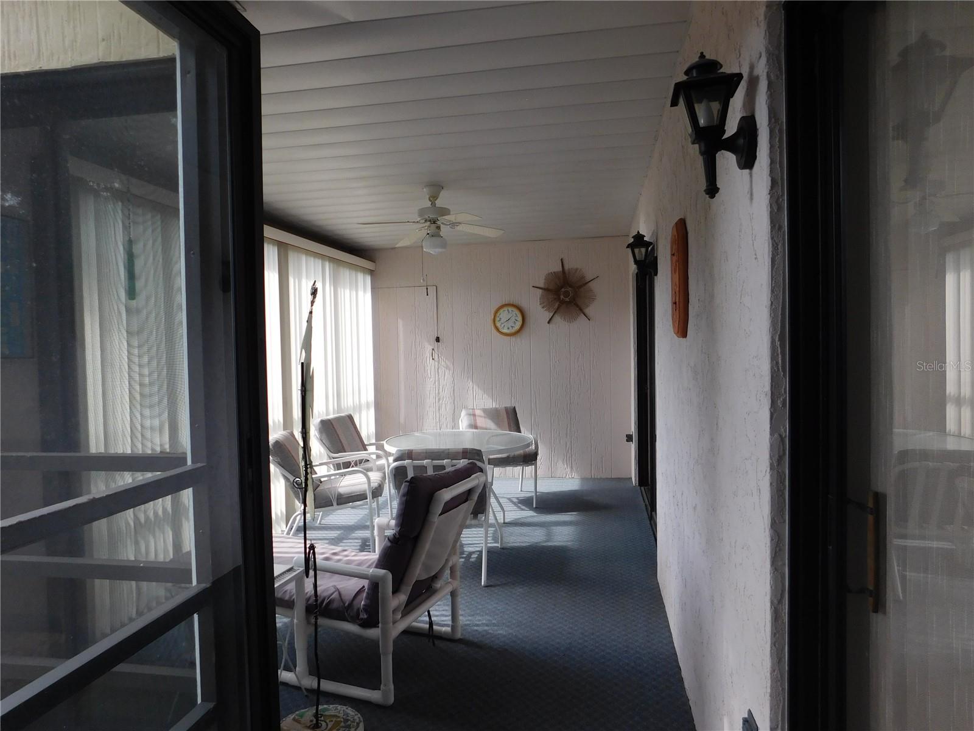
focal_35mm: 23
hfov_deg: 73.9
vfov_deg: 58.9
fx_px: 647
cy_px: 366
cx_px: 487
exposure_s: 1/125
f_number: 3
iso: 125
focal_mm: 4
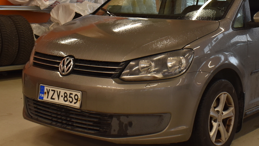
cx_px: 172
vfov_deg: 18.1
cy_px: 24
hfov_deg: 31.6
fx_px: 453
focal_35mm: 66
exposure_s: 1/125
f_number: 5.6
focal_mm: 22
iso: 400
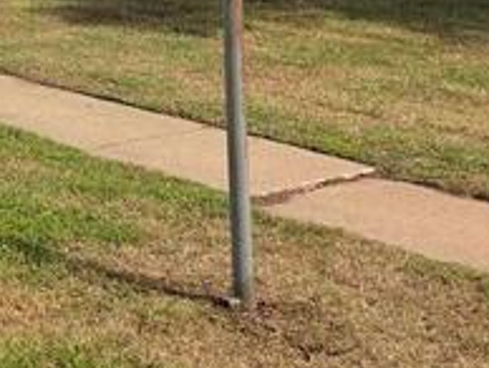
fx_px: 1117
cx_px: -329
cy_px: -179
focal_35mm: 79
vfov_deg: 17.0
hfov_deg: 19.8
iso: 80
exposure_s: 1/7305
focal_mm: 5.4
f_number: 1.8
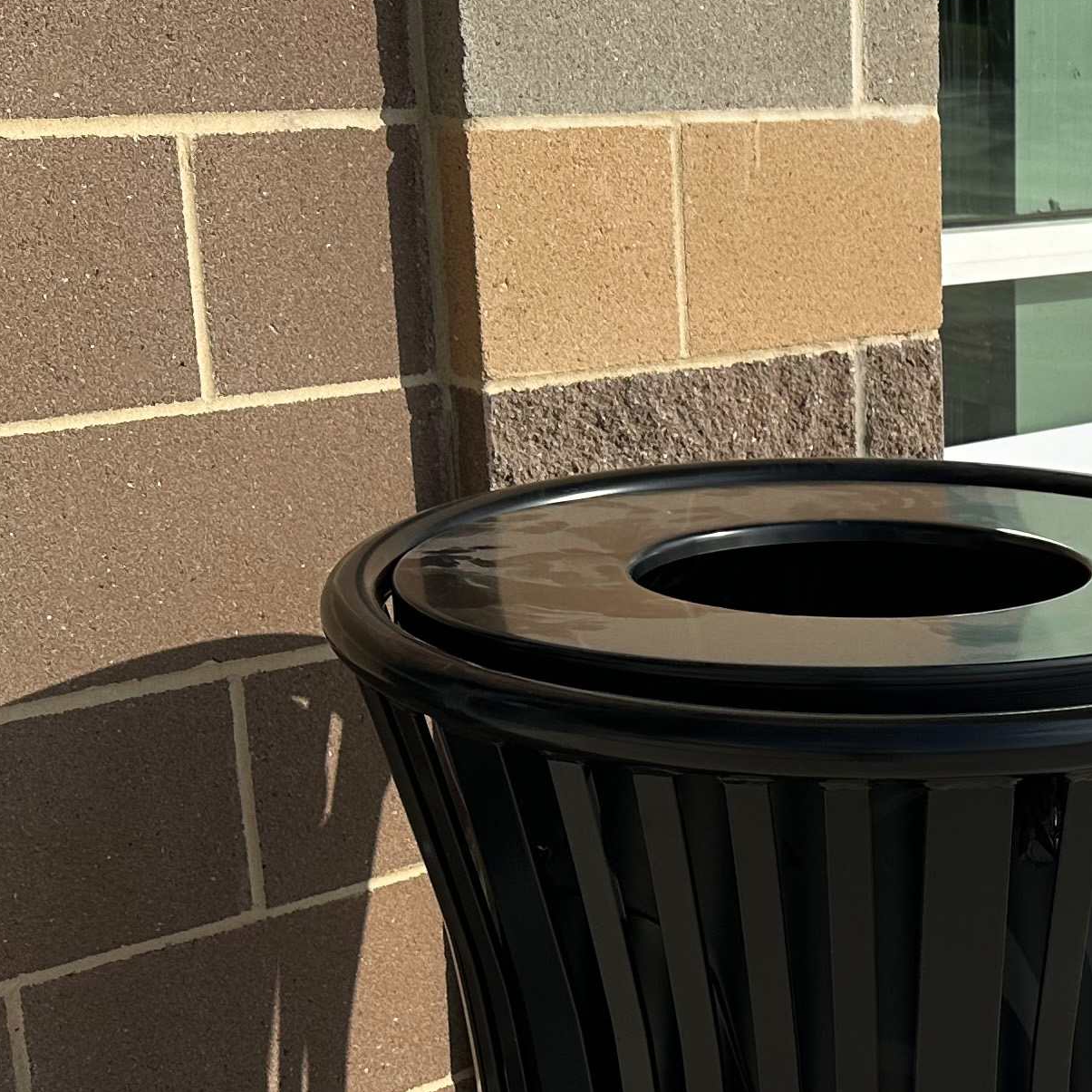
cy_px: 835
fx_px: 2534
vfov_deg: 24.0
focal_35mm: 71
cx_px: 1329
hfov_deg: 22.3
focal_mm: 6.86
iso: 80
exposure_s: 1/7042
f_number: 1.78
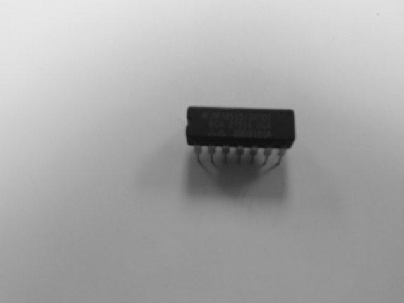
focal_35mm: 34
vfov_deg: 41.8
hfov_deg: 54.0
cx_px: 202
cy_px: 152
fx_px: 397
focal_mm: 6.2
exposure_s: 1/30
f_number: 3.4
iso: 160
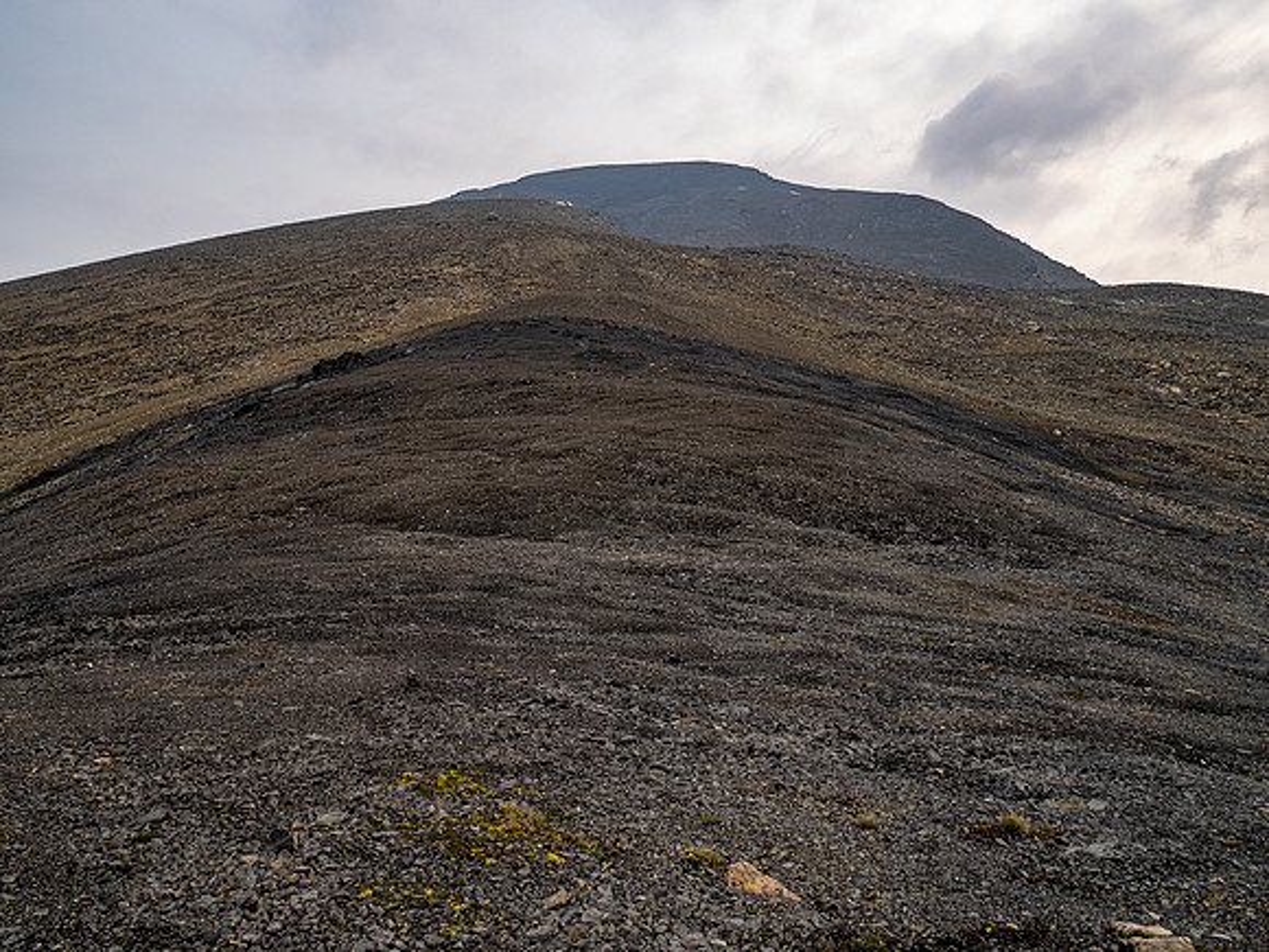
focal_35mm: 24
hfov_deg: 71.6
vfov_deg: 56.8
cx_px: 634
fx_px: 880
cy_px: 476
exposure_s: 1/320
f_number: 8
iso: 200
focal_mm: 12
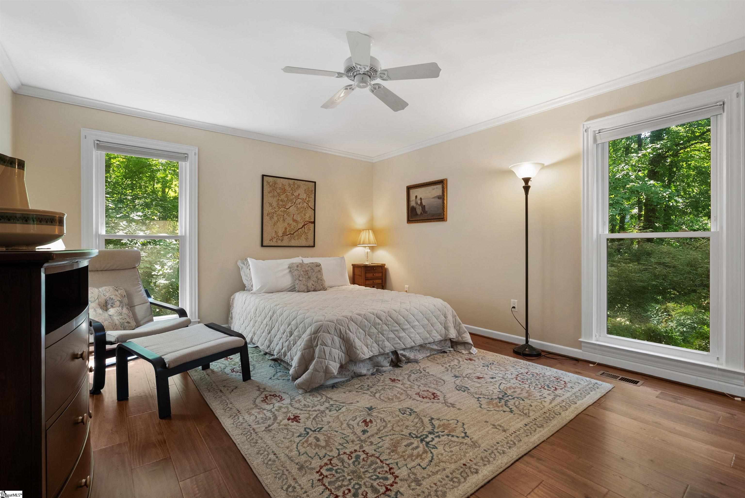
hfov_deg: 96.7
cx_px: 372
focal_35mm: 16
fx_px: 331
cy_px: 249
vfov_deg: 73.8
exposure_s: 1/1.25
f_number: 8
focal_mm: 16
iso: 200
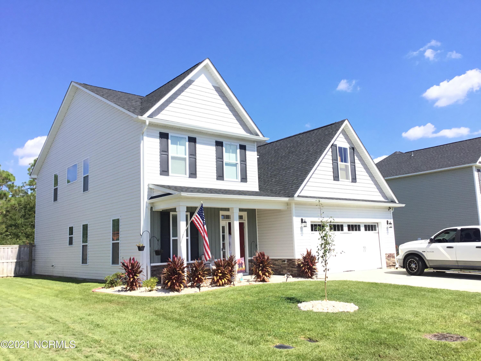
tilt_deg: +8.0
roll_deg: +2.3
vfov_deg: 45.4
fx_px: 431
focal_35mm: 31
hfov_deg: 58.4
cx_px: 240
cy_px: 180
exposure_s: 1/1456
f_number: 2.4
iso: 25
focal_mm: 3.3
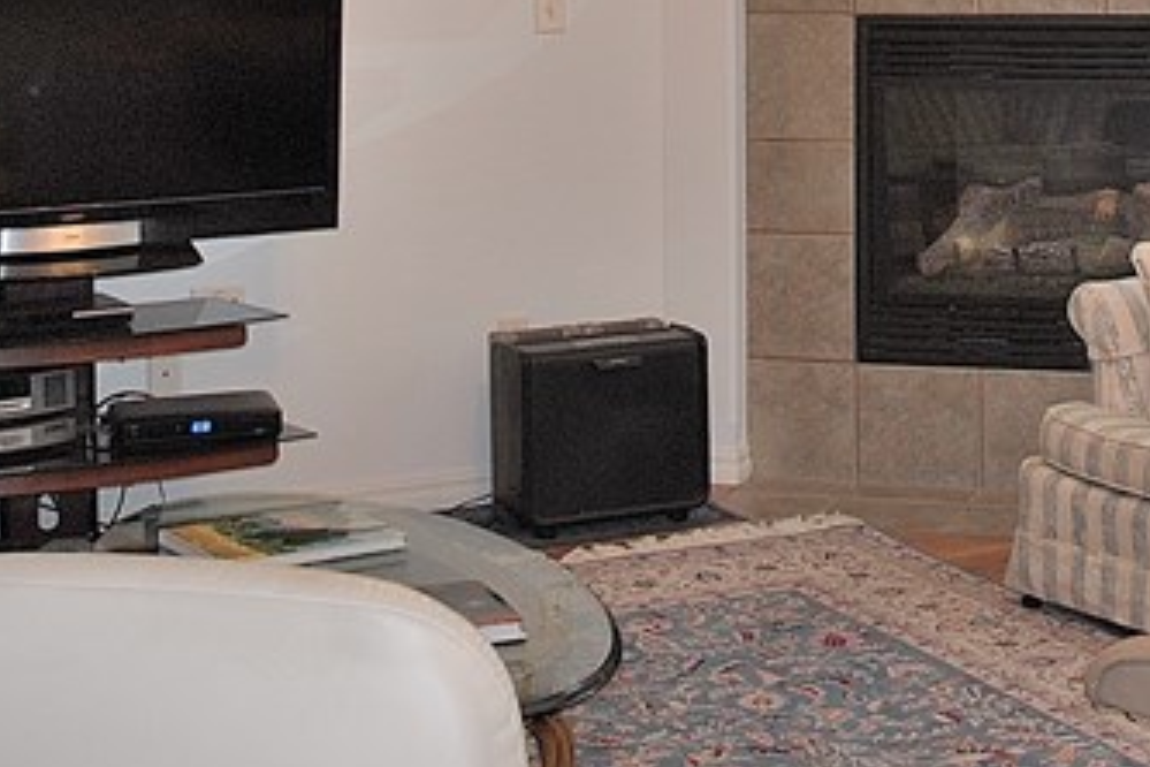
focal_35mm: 88
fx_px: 2811
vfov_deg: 14.9
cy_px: -225
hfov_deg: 22.9
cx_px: 844
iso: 200
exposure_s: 1/30
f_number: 3.5
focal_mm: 18
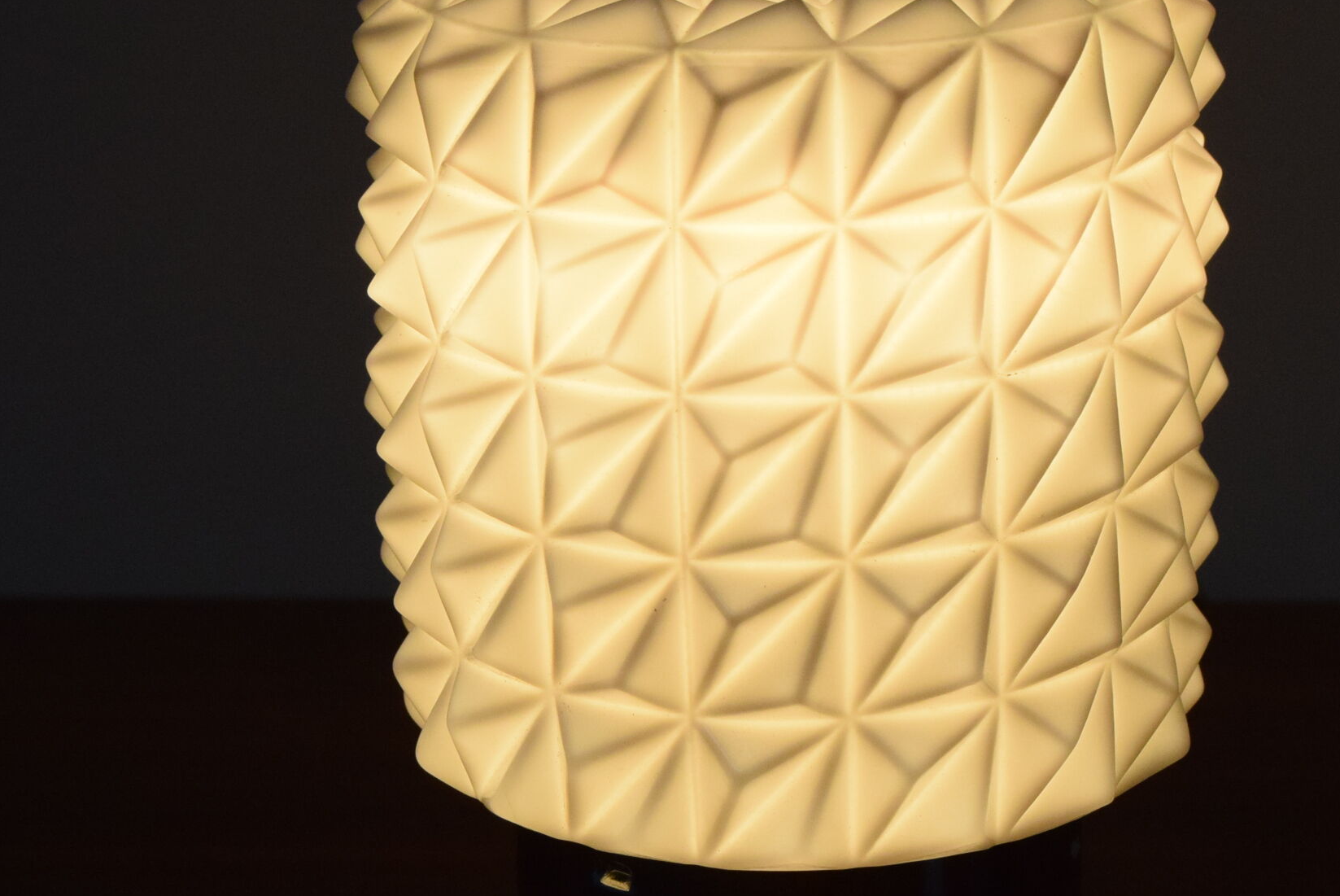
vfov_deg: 12.6
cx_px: 825
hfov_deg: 18.7
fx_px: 4060
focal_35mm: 109
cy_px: 620
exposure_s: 1/320
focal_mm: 40
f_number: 9
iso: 1600
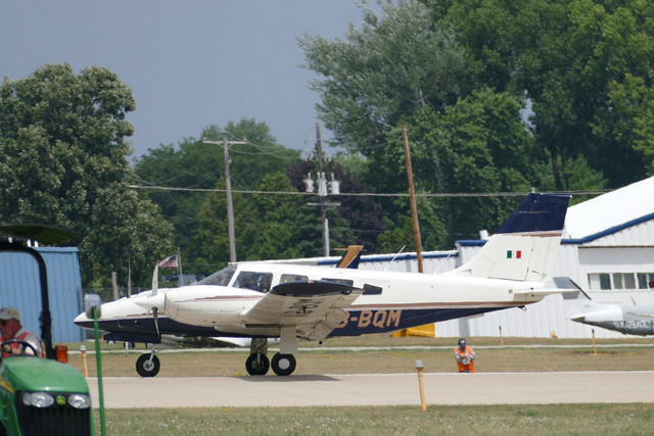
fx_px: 7976
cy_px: 218
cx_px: 327
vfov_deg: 3.1
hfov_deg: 4.7
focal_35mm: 439
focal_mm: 146
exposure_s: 1/2500
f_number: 4
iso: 125
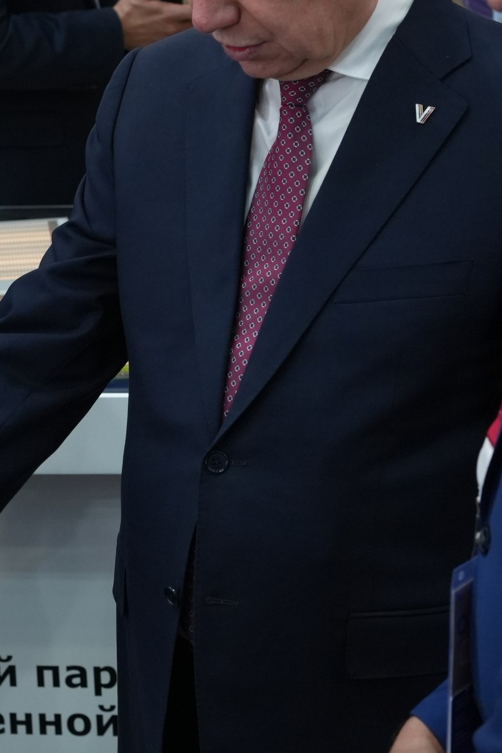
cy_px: 227
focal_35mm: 139
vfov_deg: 14.7
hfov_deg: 9.8
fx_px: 2909
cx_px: 71
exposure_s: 1/160
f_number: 2.2
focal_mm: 49
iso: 1600
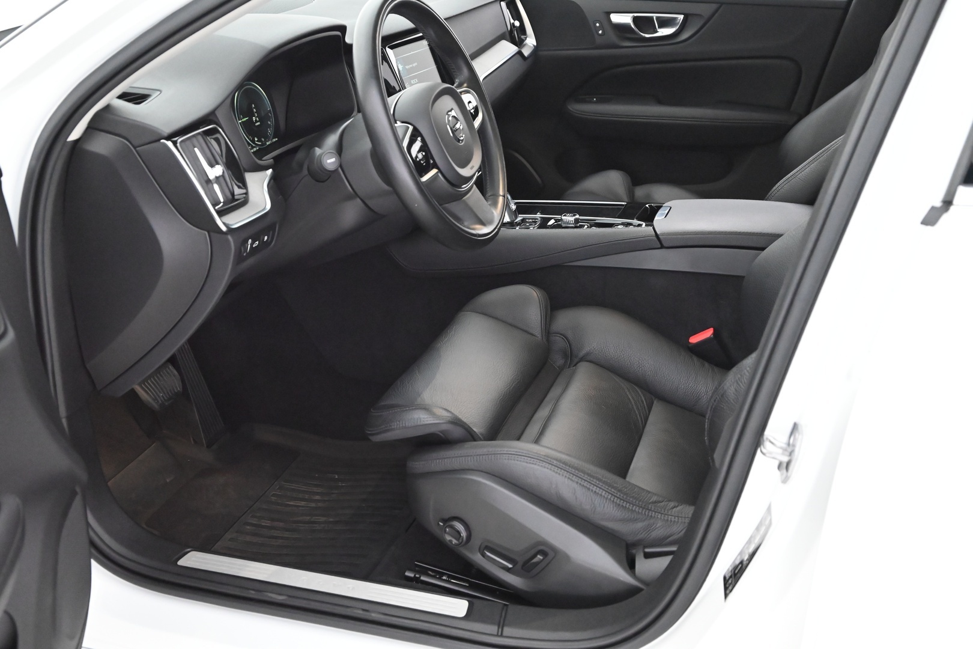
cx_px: 486
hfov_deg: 47.4
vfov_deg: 32.6
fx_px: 1108
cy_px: 324
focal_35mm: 41
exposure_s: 1/60
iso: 10000
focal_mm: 41
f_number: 5.6
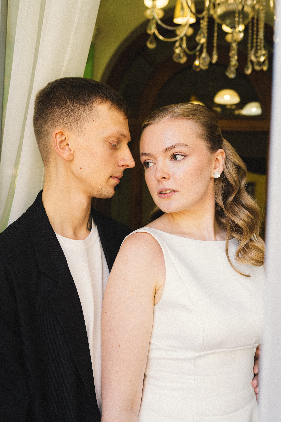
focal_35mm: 35
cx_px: 140
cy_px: 211
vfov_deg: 54.4
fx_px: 410
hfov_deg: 37.9
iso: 1000
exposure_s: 1/320
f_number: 3.5
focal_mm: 35
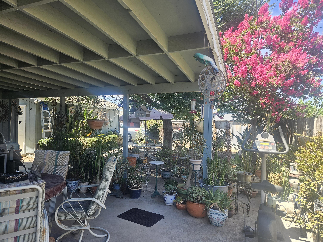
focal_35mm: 23
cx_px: 162
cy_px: 121
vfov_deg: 58.9
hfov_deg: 73.9
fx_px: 215
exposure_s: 1/235
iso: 25
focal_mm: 5.4
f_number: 1.8
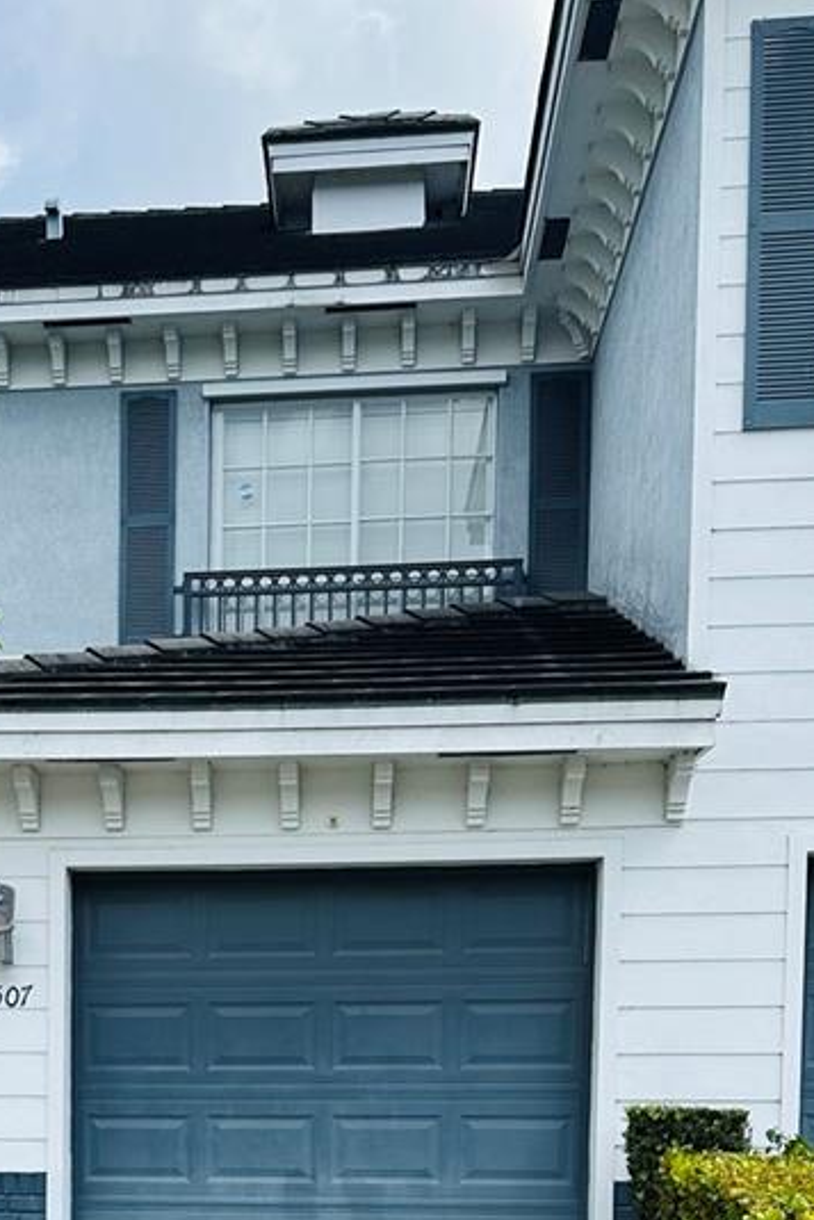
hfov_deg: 23.6
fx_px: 1898
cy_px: 1220
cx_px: 82
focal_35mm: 56
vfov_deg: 32.7
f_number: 1.78
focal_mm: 6.86
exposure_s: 1/2028
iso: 80
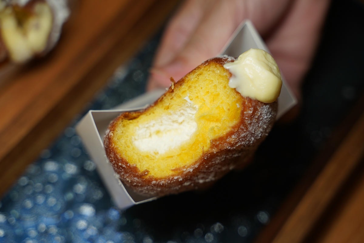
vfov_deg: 18.2
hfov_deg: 27.0
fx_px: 758
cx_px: 182
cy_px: 122
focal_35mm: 75
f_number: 4
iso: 160
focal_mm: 75
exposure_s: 1/80
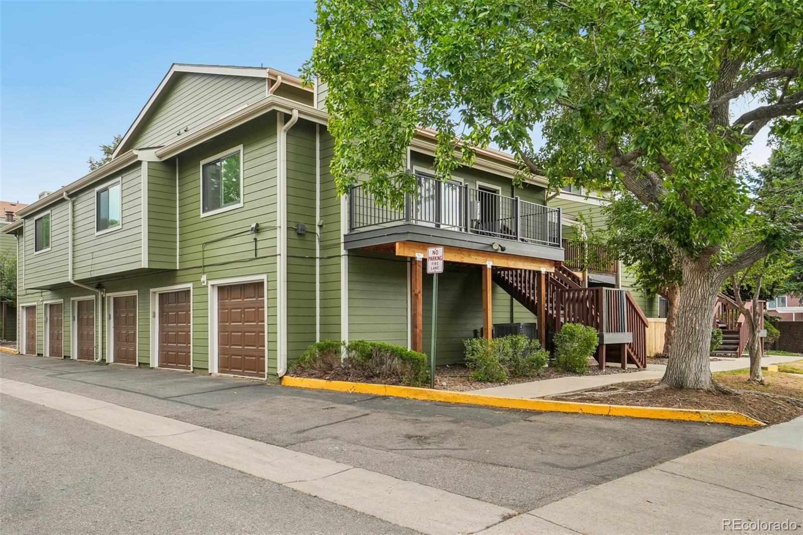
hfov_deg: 70.4
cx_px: 402
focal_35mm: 26
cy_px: 268
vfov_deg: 50.4
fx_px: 569
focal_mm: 17
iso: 320
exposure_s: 1/160
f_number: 8
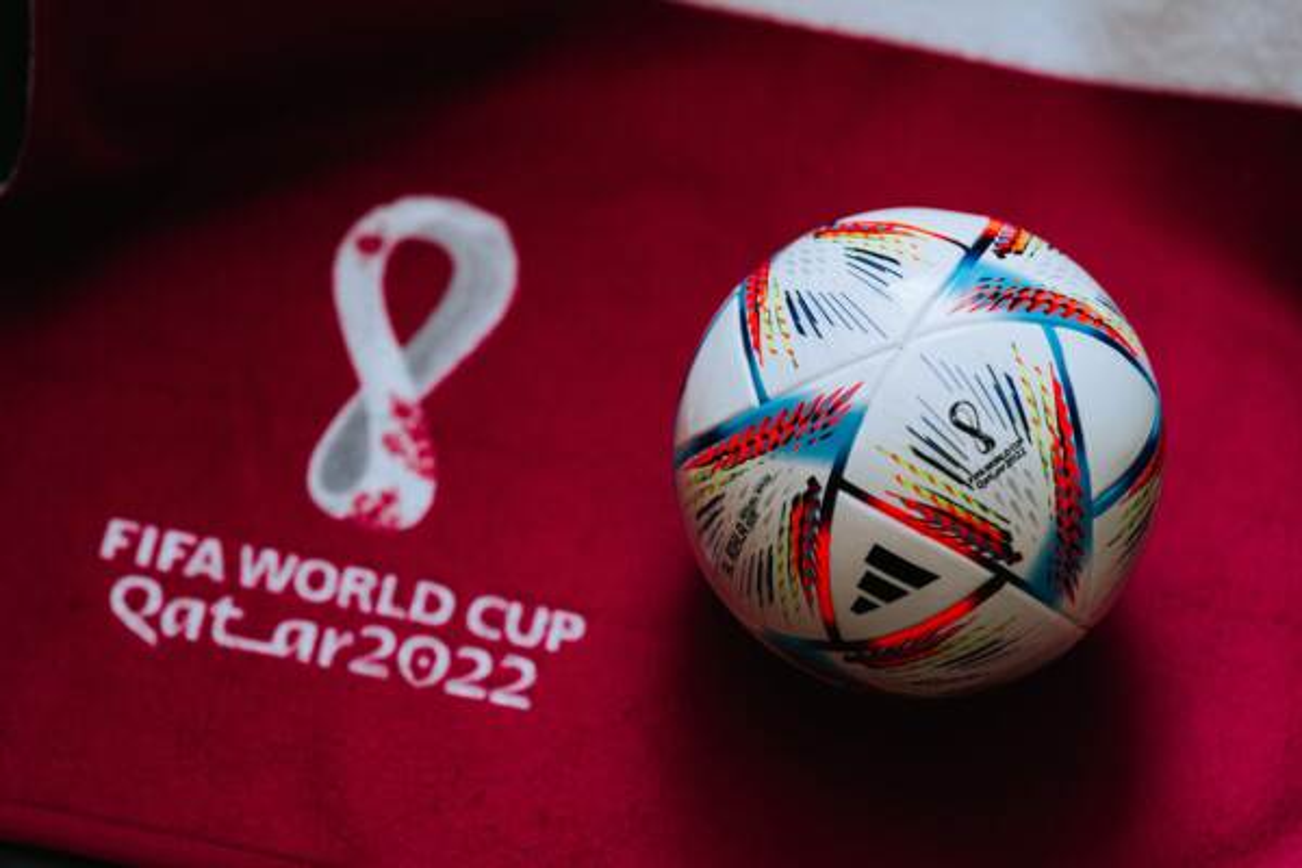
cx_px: 651
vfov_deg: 16.1
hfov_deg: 23.9
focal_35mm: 85
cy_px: 434
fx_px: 3074
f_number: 3.5
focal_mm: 85
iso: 1000
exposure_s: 1/60
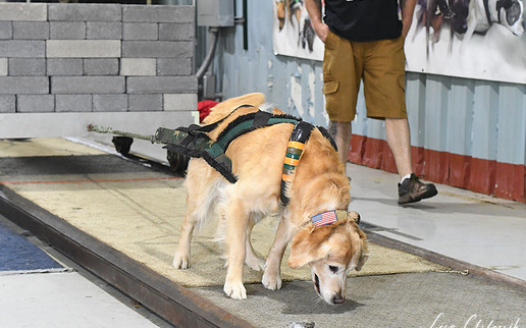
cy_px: 177
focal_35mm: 86
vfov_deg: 15.2
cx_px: 264
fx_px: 1232
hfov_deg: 24.1
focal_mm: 50
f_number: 4.5
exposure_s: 1/320
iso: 4000
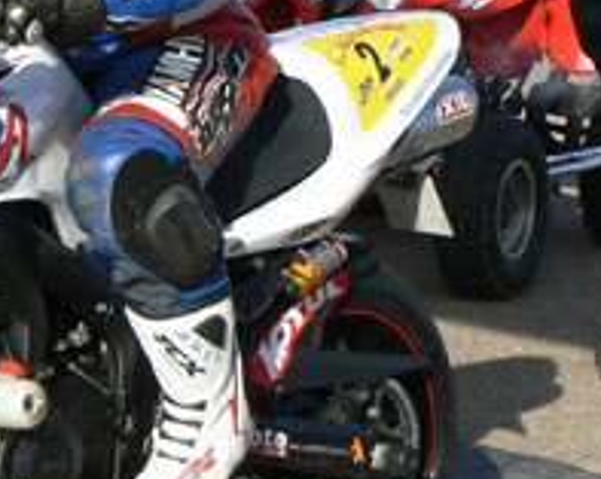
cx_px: -15
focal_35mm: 165
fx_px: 2931
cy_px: 34
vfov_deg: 9.3
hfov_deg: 11.6
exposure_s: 1/400
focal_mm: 8.7
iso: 80
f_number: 6.3
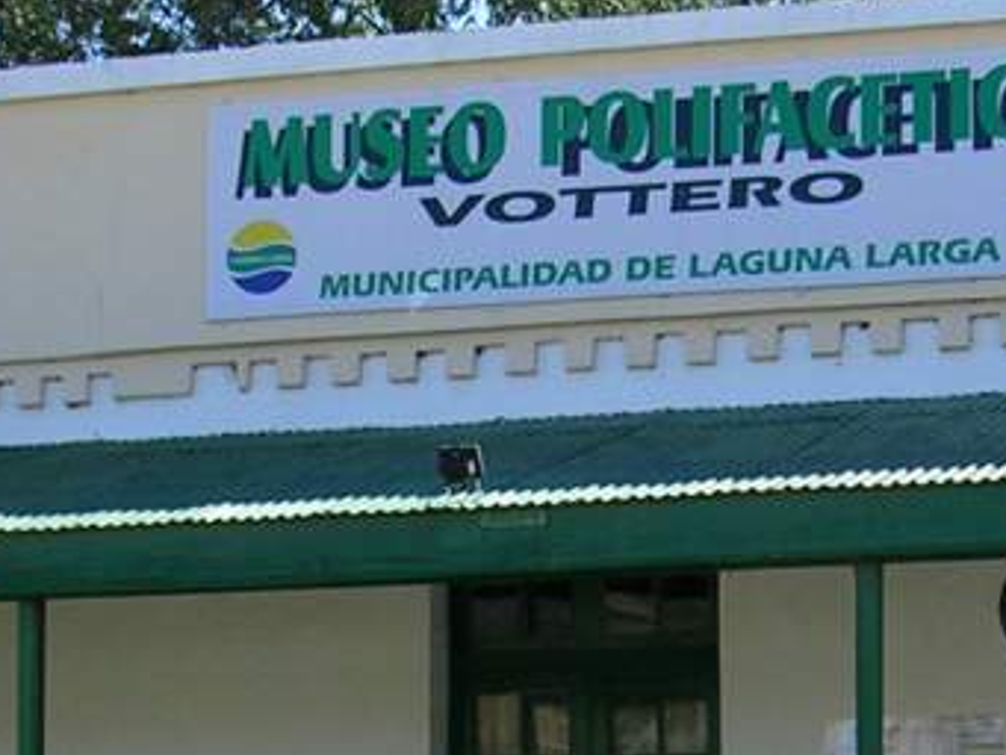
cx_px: 717
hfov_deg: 17.2
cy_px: 790
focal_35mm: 114
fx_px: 3314
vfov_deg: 12.8
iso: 50
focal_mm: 5.8
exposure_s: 1/524
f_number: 2.8
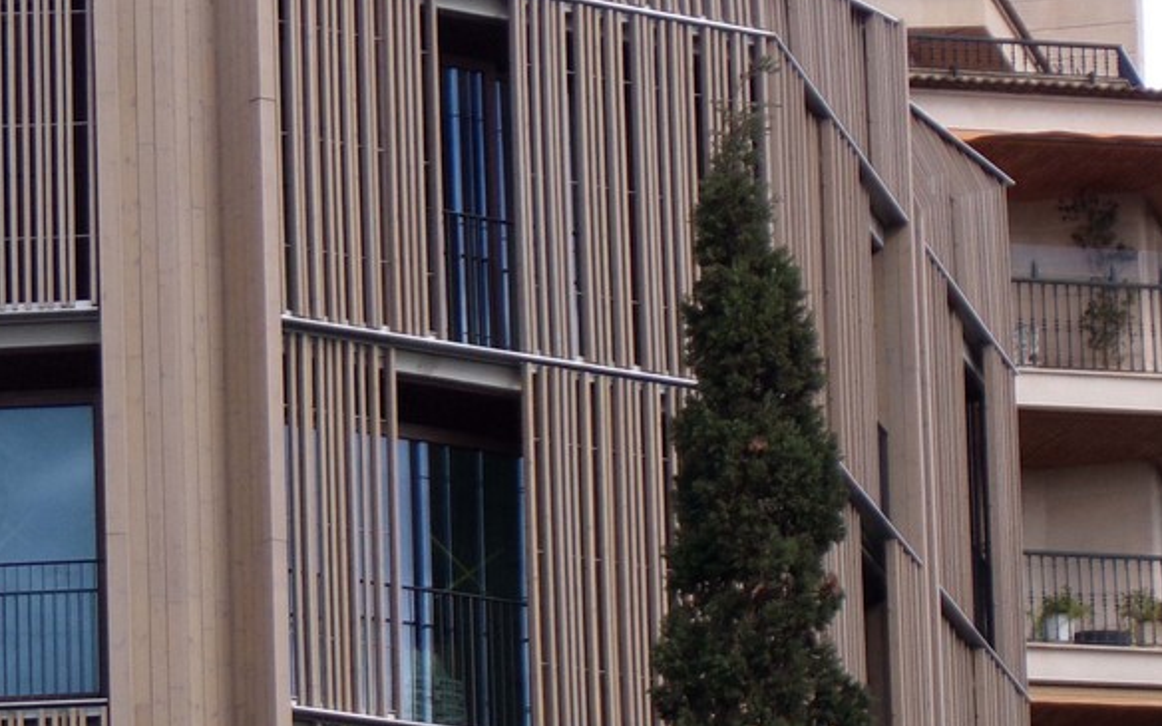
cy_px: 304
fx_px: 10419
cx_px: 24
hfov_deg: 6.4
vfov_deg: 4.0
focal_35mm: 329
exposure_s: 1/400
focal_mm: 27.1
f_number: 4.5
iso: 80
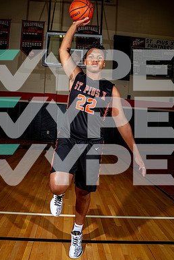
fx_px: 210
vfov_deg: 63.5
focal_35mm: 29
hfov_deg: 45.0
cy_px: 118
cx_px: 80
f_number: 8
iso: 100
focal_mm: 25
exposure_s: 1/125
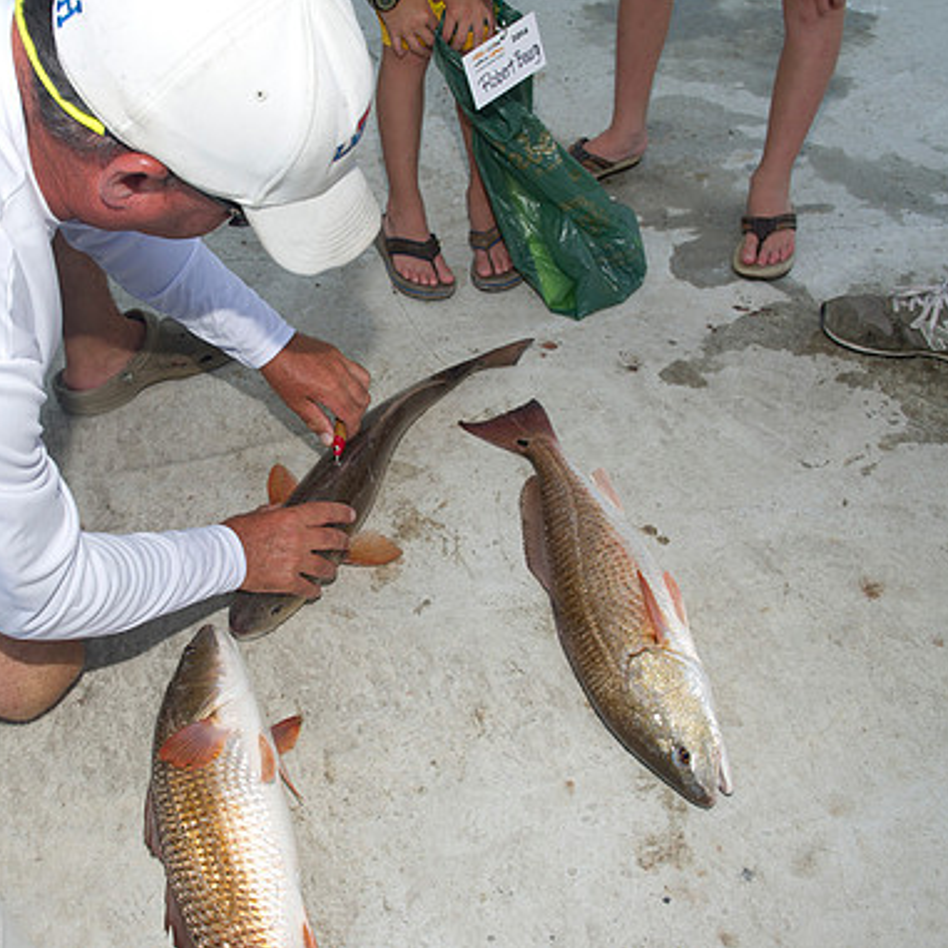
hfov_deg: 51.7
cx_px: 331
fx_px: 961
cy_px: 470
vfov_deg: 52.5
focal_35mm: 31
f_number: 7.1
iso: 125
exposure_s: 1/320
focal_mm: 24
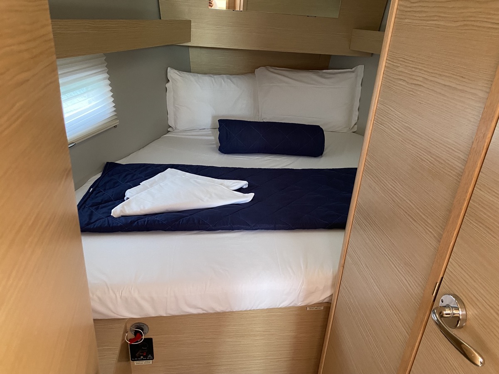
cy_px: 187
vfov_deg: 53.1
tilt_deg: -26.5
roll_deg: -4.1
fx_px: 375
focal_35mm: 26
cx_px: 250
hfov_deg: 67.3
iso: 400
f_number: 1.8
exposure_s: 1/60
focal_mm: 4.25
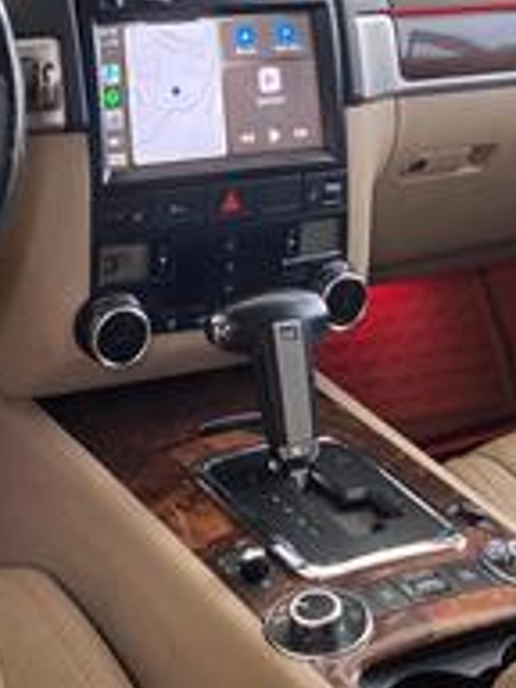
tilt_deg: -8.9
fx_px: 1431
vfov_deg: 25.0
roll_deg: -1.5
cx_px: 61
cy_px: -77
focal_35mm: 72
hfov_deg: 20.1
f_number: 1.8
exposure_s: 1/117
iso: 125
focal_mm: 4.25
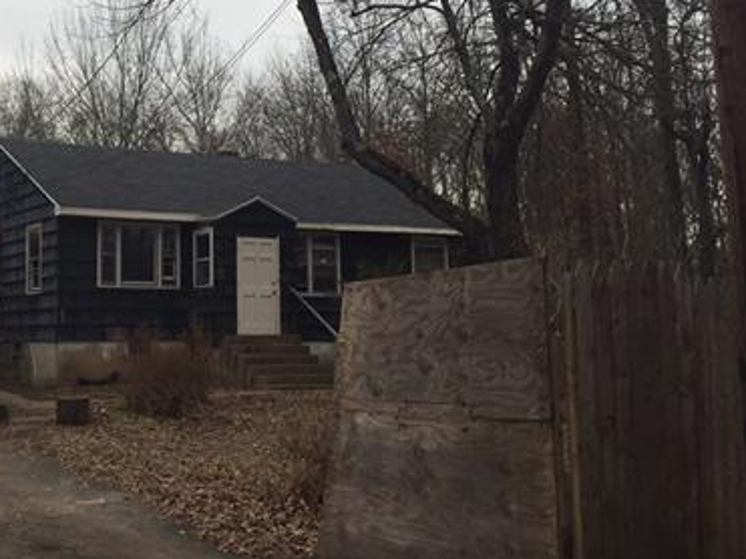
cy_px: 217
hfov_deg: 36.8
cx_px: 141
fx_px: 1077
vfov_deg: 29.0
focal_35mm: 50
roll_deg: -1.8
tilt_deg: +6.5
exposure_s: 1/694
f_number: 2.2
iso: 32
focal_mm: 4.15
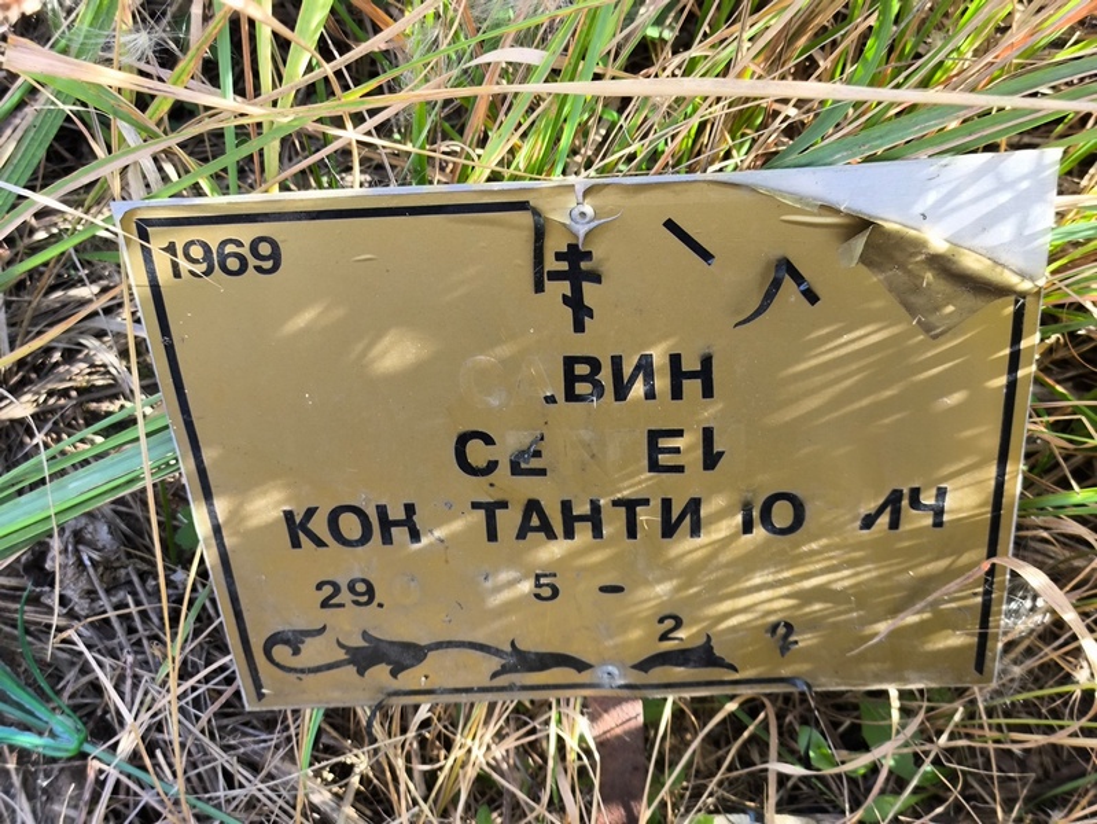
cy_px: 412
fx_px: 1585
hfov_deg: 38.2
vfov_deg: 29.1
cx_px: 548
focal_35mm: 50
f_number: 1.7
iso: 64
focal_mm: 4.71
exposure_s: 1/100
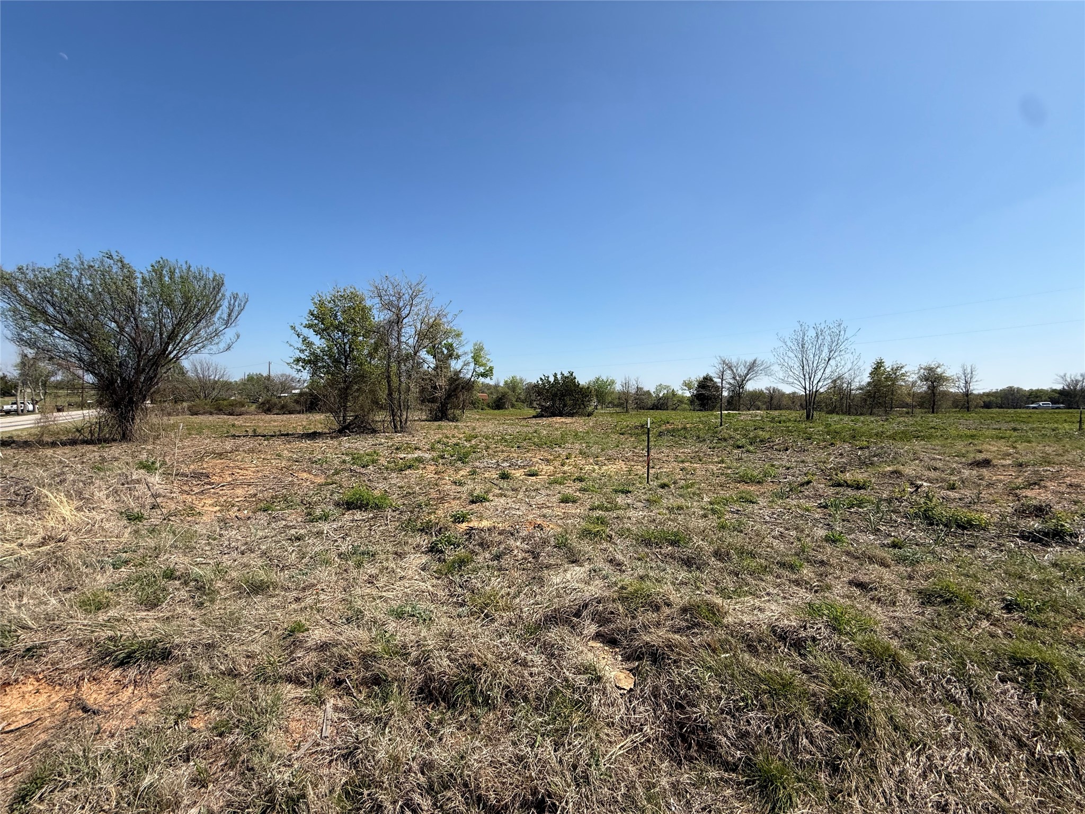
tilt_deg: -0.4
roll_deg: -1.3
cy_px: 407
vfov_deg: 85.7
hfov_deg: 102.1
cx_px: 542
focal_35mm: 14
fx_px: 439
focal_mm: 2.22
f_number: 2.2
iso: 50
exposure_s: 1/2320
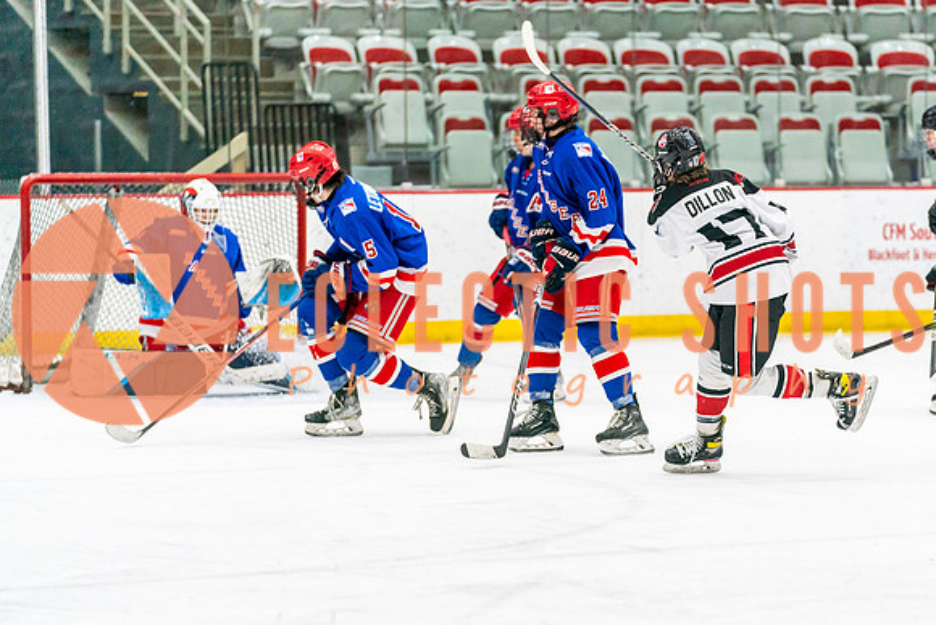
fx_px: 4998
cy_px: 375
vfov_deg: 7.1
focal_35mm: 192
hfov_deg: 10.7
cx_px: 562
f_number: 2.8
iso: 3200
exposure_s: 1/1250
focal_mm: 154
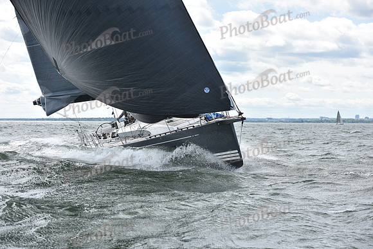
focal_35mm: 82
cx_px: 186
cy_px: 124
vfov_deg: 16.7
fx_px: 850
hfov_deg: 24.8
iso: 320
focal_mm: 82
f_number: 5.6
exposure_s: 1/1000
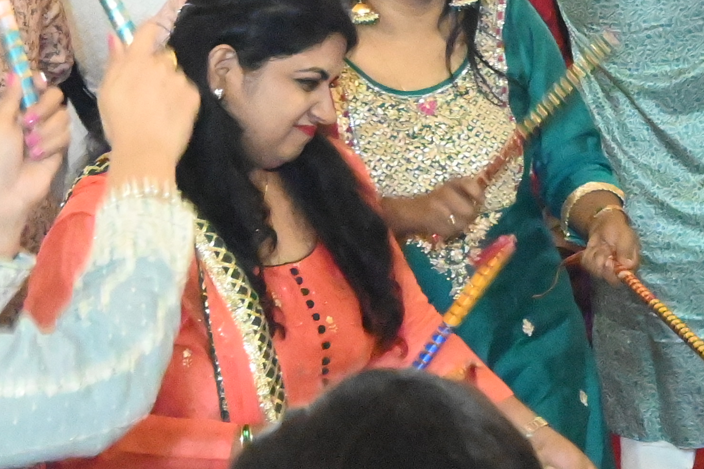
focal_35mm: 142
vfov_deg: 9.4
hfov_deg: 13.1
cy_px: -192
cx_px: 1269
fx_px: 2774
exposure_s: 1/80
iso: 16000
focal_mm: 25
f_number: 7.1
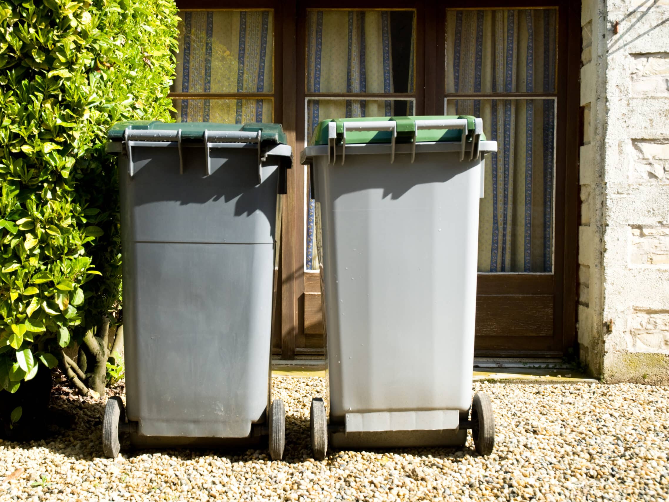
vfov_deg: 28.8
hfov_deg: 37.8
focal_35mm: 51
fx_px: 977
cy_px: 252
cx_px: 297
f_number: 5.6
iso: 100
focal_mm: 31
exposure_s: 1/250
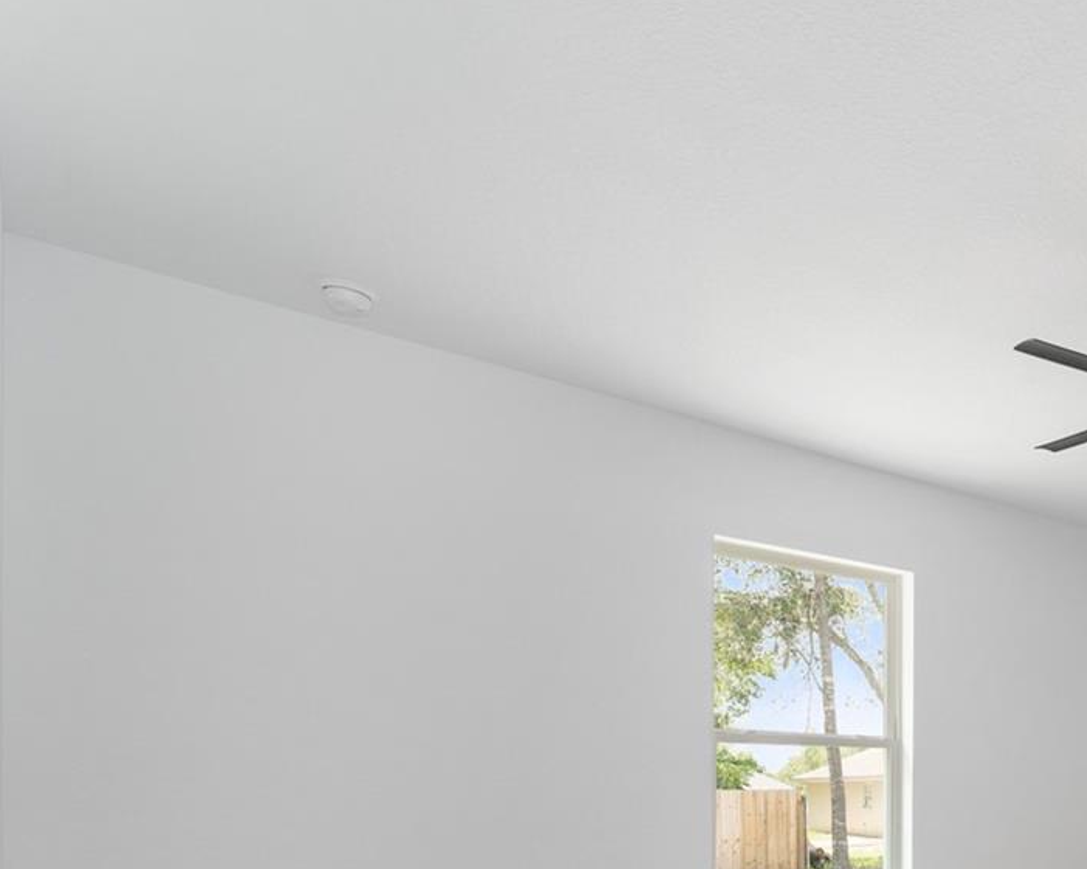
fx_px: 965
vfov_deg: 44.5
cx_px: 1138
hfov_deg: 46.7
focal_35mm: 30
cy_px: 768
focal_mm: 14
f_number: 7.1
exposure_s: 1/20
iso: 320
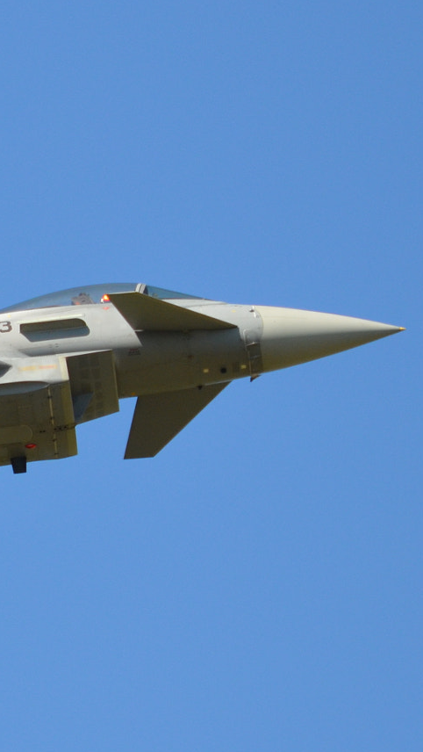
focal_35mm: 750
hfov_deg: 1.6
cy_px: 395
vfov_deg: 2.9
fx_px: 14943
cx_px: -227
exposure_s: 1/1600
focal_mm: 200
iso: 400
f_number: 6.3
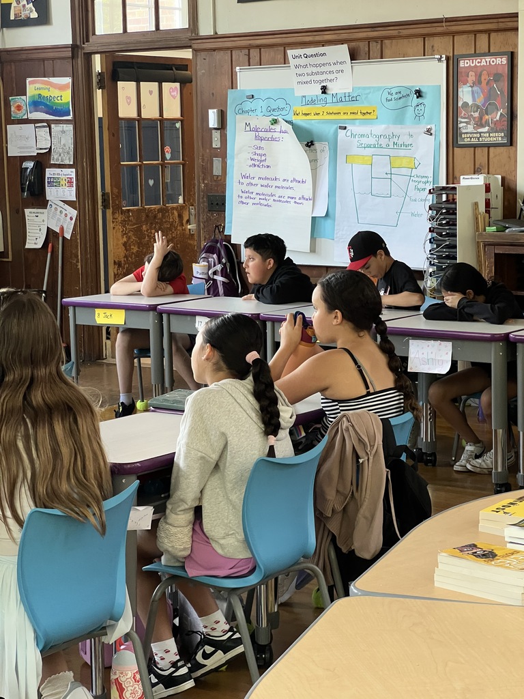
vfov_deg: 25.3
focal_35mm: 77
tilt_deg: -9.4
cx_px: 262
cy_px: 350
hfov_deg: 19.1
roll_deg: +1.3
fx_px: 1554
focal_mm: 9
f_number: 2.8
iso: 250
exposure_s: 1/60
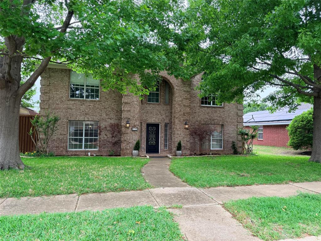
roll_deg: +0.1
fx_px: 223
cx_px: 160
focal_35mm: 24
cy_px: 120
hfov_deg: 71.6
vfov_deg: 56.8
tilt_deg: +1.0
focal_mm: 6.76
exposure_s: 1/528
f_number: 1.78
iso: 100
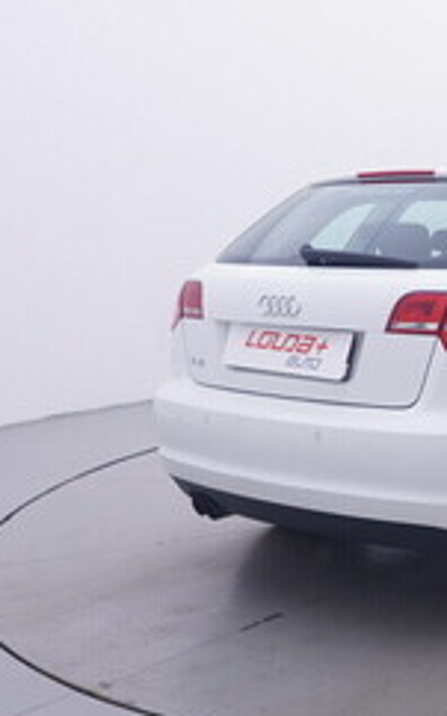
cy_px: 280
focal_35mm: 52
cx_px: 650
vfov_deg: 38.6
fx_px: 1018
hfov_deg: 21.3
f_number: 5
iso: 200
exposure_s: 1/80
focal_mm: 15
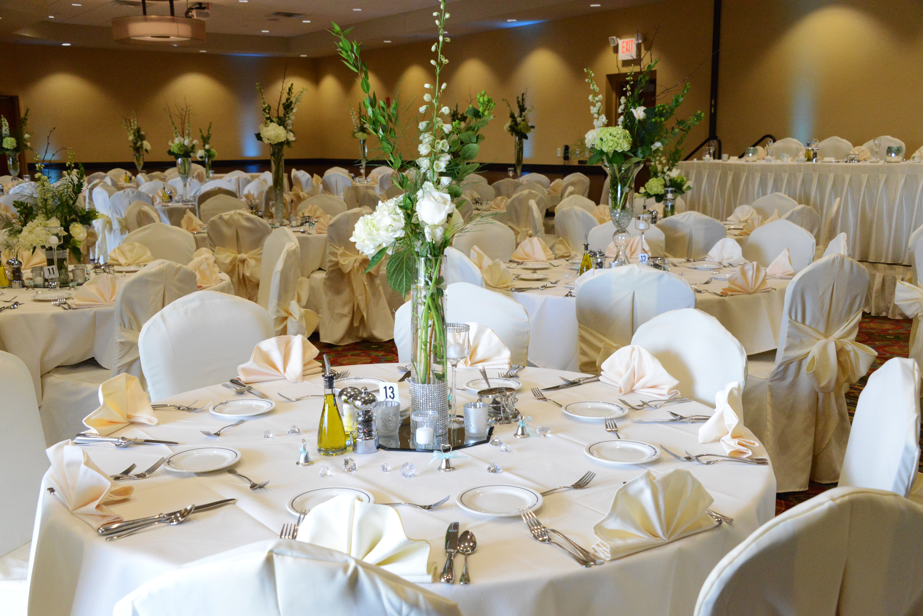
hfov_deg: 48.4
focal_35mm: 40
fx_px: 1026
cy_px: 308
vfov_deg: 33.4
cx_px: 462
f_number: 9
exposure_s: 1/250
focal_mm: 40
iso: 6400
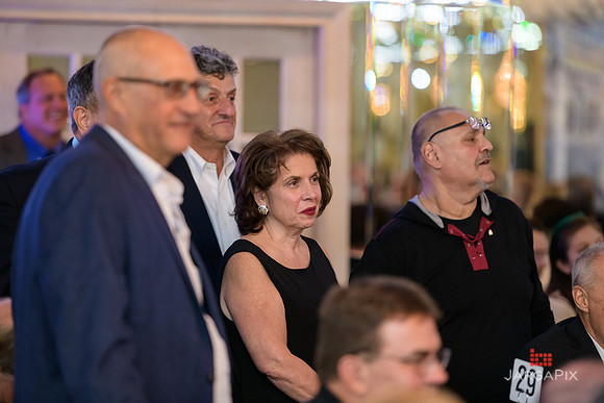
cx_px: 302
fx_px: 3021
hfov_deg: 11.4
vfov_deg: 7.6
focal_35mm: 180
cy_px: 202
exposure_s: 1/125
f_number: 3.2
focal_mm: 180
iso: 1600
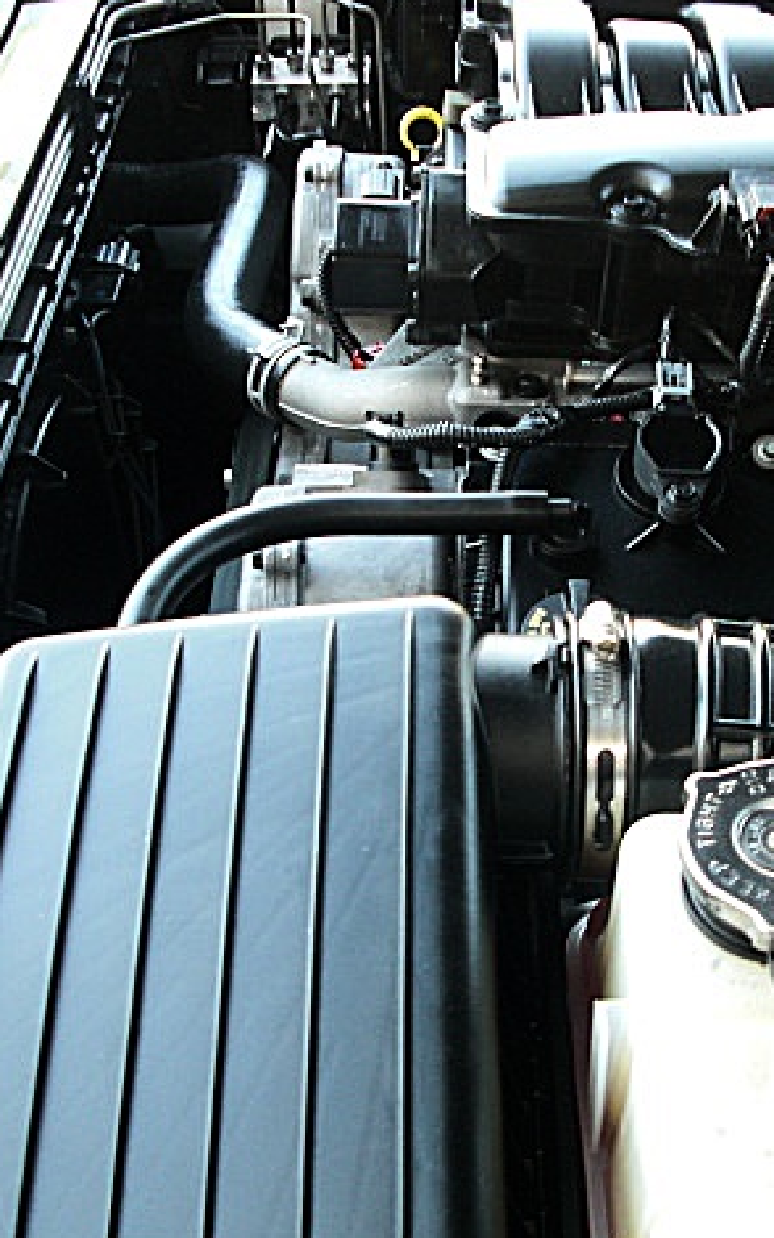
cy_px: 619
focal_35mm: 52
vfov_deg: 38.9
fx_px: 1754
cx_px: 545
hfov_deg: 24.7
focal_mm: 6.3
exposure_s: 1/60
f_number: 2.8
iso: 200
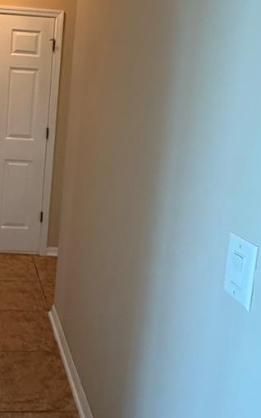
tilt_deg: -6.5
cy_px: 143
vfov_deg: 54.3
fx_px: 398
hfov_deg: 33.6
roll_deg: -3.9
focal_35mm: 35
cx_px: 8
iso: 640
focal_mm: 2.22
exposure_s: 1/60
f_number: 2.2
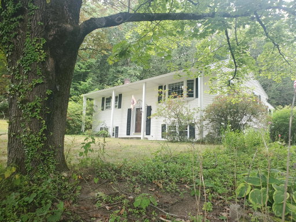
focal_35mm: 26
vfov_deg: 53.1
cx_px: 148
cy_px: 111
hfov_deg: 67.3
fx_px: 222
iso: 200
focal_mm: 4.3
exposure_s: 1/120
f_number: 2.4
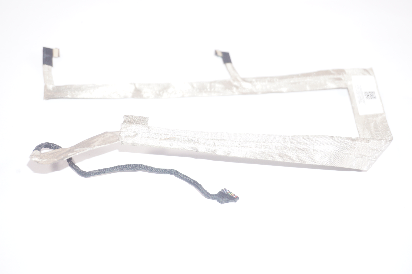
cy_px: 137
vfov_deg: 23.1
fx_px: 669
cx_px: 206
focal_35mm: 58
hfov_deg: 34.2
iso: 250
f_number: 5.6
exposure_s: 1/160
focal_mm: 39
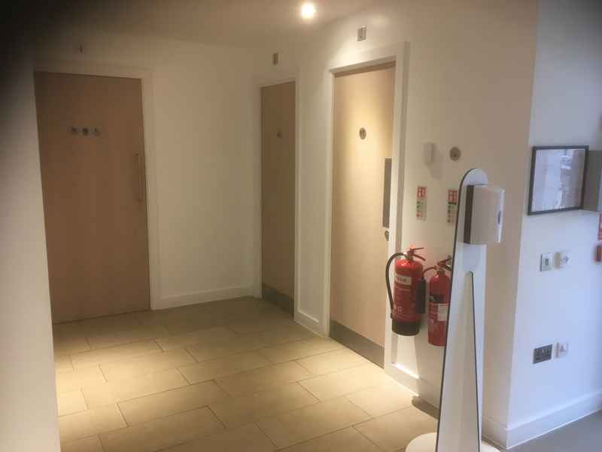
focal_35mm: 29
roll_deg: -0.4
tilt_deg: -11.2
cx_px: 301
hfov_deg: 61.7
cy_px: 226
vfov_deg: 48.2
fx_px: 504
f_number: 2.2
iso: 80
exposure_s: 1/33
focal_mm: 4.15
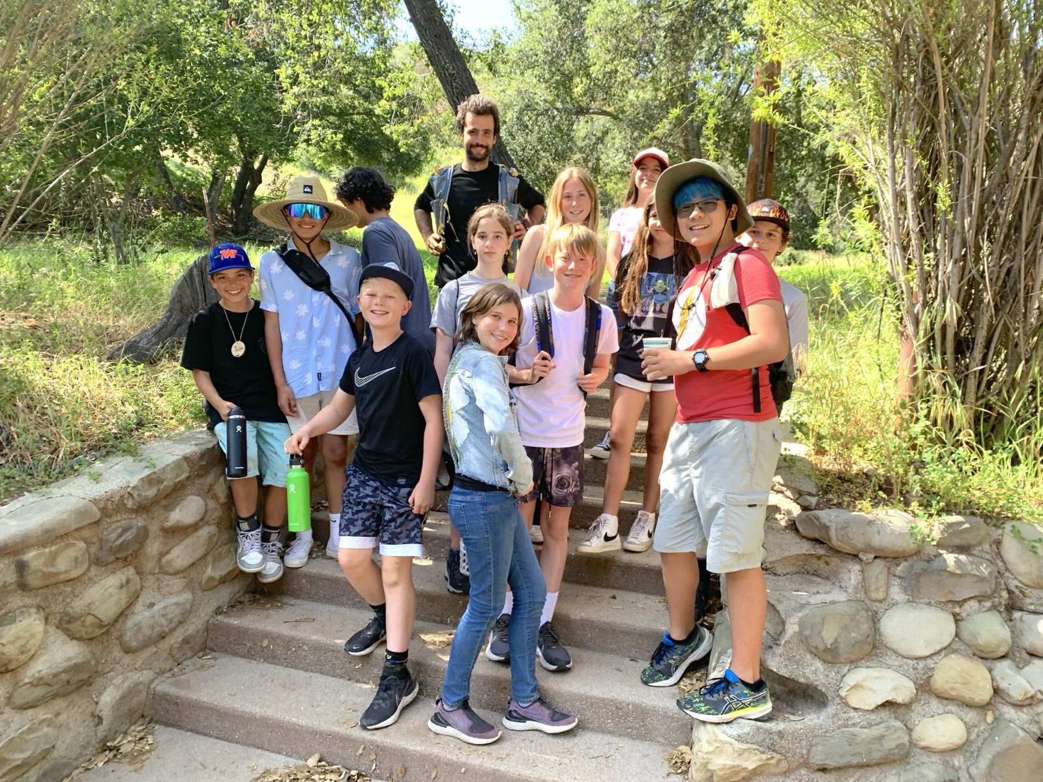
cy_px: 391
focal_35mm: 26
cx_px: 522
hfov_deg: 67.3
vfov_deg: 53.1
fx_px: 783
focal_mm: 4.25
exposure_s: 1/157
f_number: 1.8
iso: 25
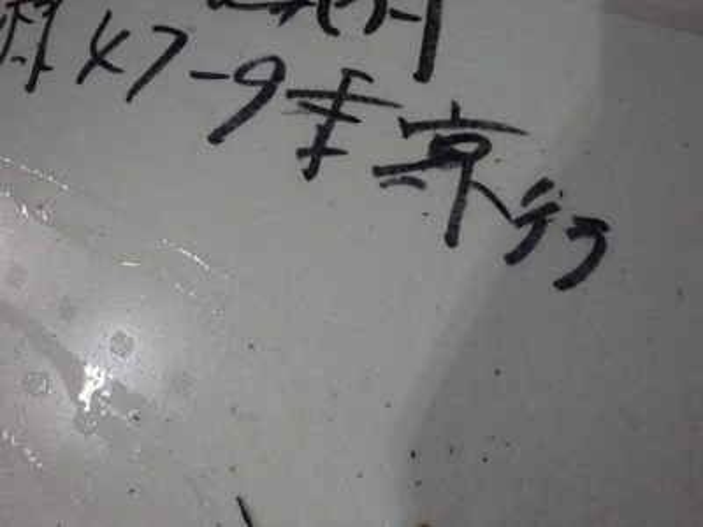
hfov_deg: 63.4
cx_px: 352
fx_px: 569
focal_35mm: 28
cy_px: 264
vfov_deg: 49.7
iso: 800
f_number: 3.9
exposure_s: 1/60
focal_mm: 5
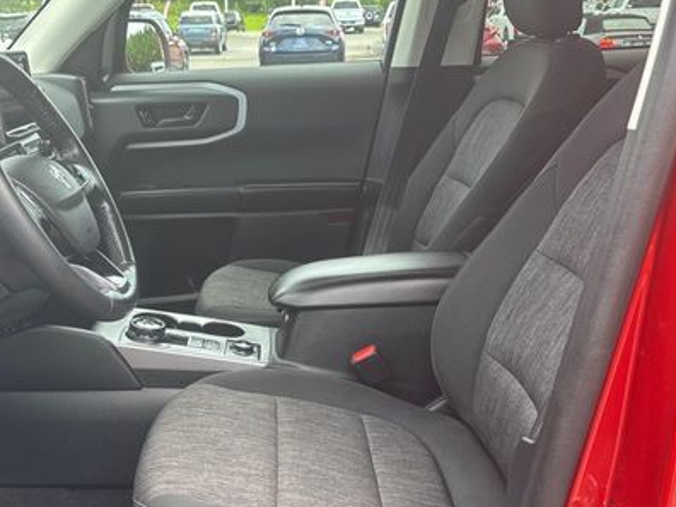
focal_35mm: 42
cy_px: 324
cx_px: 273
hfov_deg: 44.6
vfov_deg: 34.1
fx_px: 820
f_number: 1.6
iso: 40
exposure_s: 1/189
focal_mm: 5.96
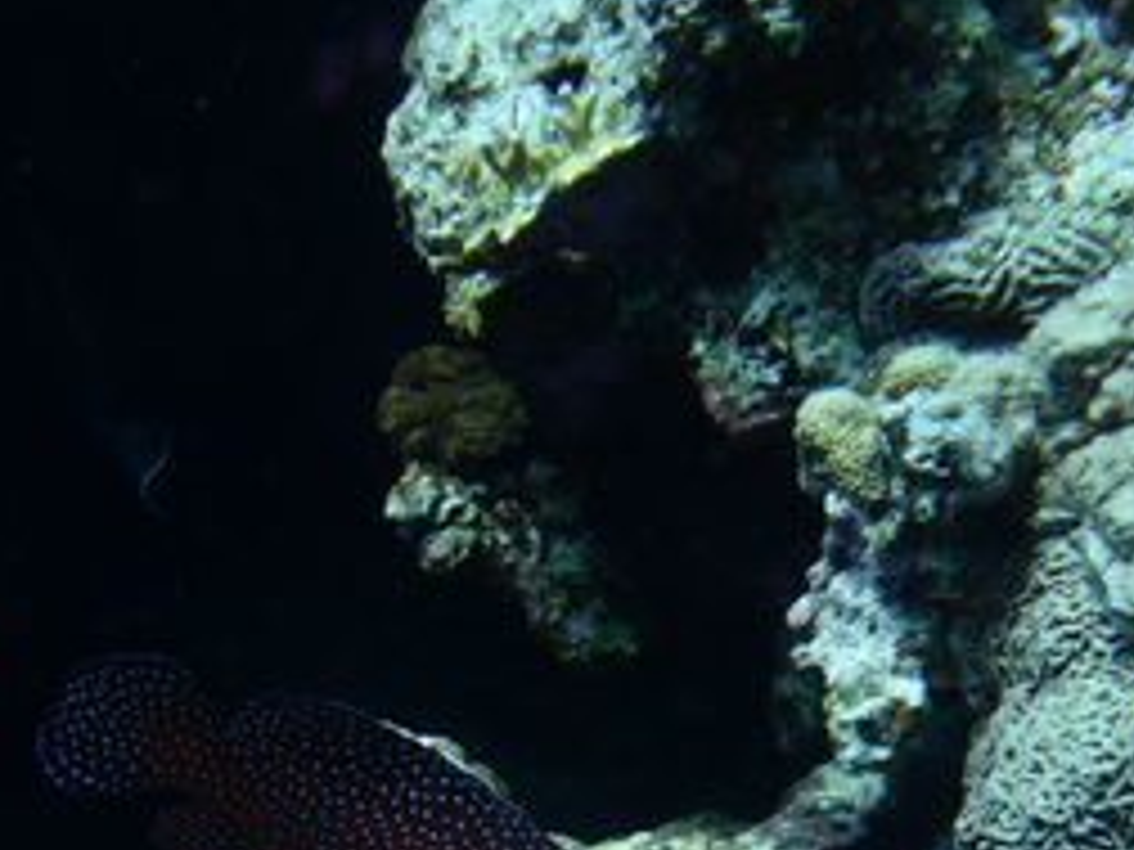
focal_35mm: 61
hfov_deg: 31.3
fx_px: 1998
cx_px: 320
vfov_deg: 22.1
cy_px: 1030
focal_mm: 4.3
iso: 100
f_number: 3.3
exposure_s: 1/160
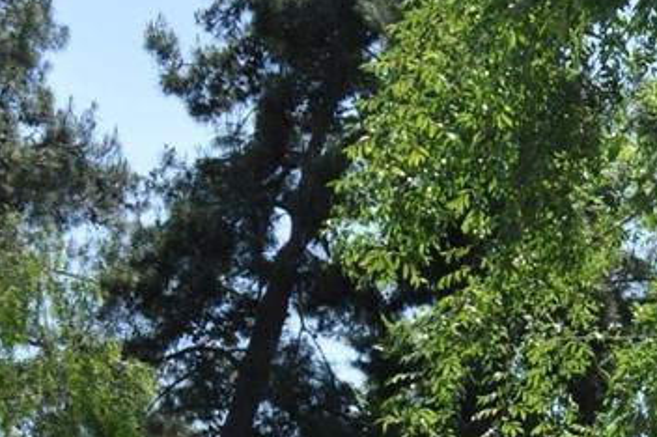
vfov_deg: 11.1
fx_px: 2097
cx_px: 1025
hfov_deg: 16.1
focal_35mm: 115
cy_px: 772
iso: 200
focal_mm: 18
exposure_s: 1/200
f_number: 13
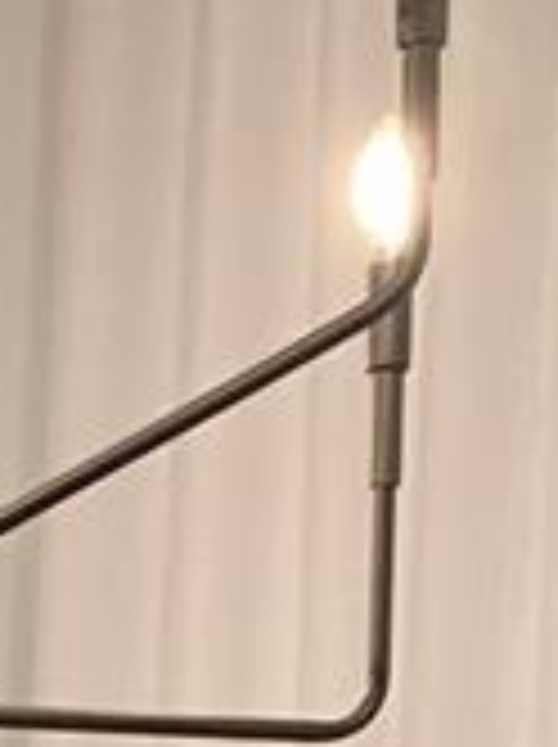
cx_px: -778
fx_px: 4051
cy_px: 1822
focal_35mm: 188
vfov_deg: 9.4
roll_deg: -0.7
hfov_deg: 7.4
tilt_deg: -6.2
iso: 125
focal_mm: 4.25
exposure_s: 1/60
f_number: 1.8
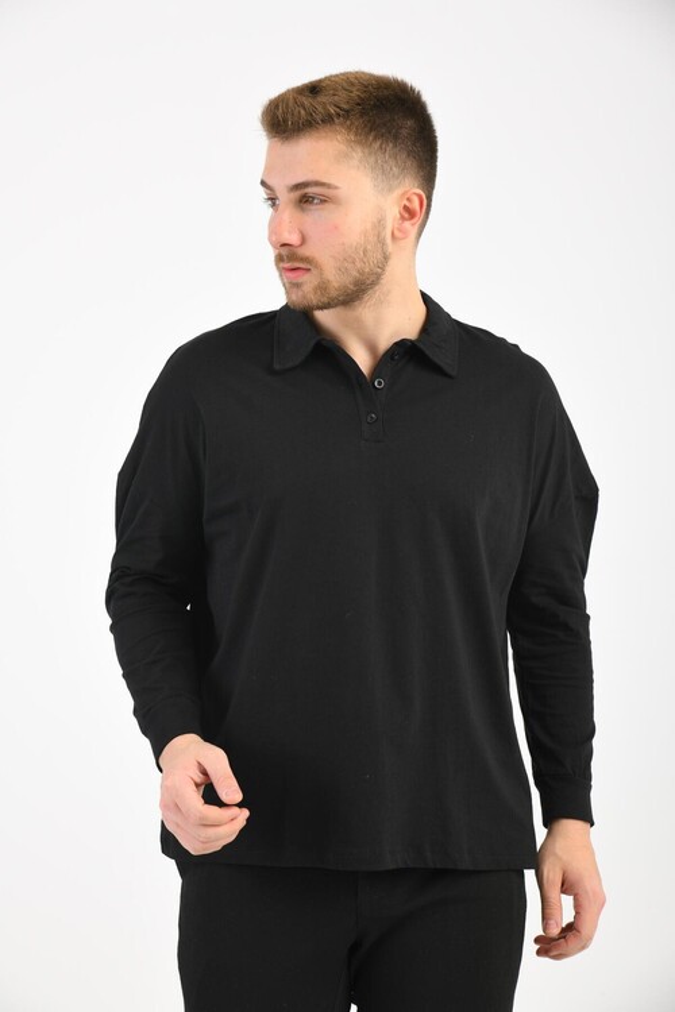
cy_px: 506
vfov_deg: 28.8
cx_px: 338
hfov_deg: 19.5
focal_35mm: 70
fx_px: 1969
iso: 100
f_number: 7.1
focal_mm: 70
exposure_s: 1/160
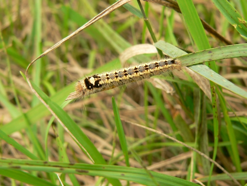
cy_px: 93
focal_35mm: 63
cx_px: 124
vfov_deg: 23.3
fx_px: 450
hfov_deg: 30.7
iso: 80
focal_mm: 10.5
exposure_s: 1/100
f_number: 4
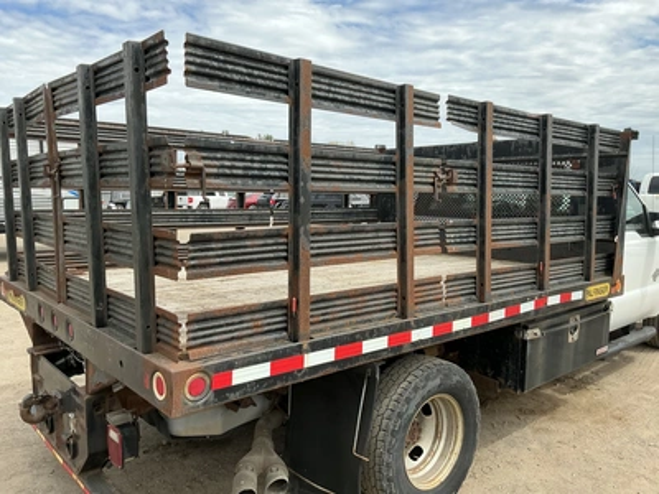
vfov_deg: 49.7
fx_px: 533
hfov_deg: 63.4
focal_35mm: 28
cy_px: 247
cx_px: 330
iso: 25
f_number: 1.8
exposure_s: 1/1221
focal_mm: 3
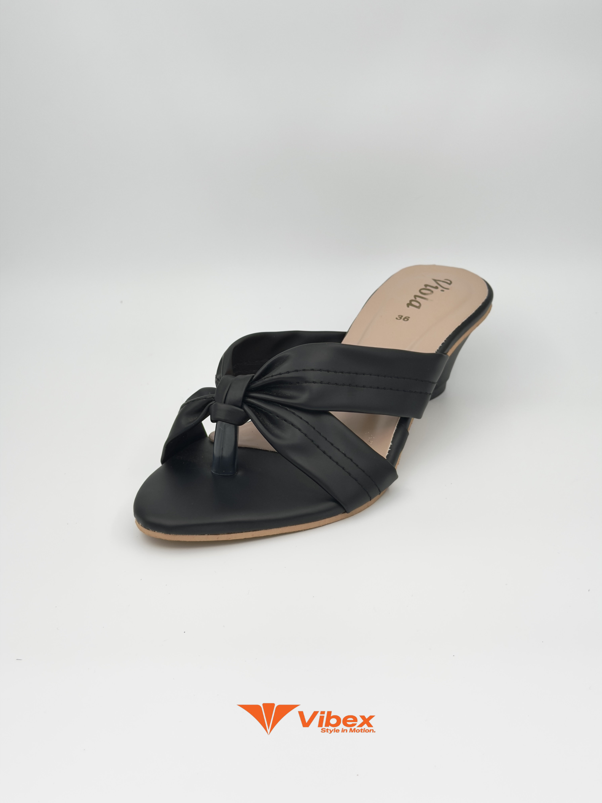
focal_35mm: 48
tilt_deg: -28.5
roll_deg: +0.7
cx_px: 301
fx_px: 1113
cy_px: 402
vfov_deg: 39.7
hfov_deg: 30.3
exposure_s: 1/1838
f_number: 1.78
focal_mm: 6.76
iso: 64
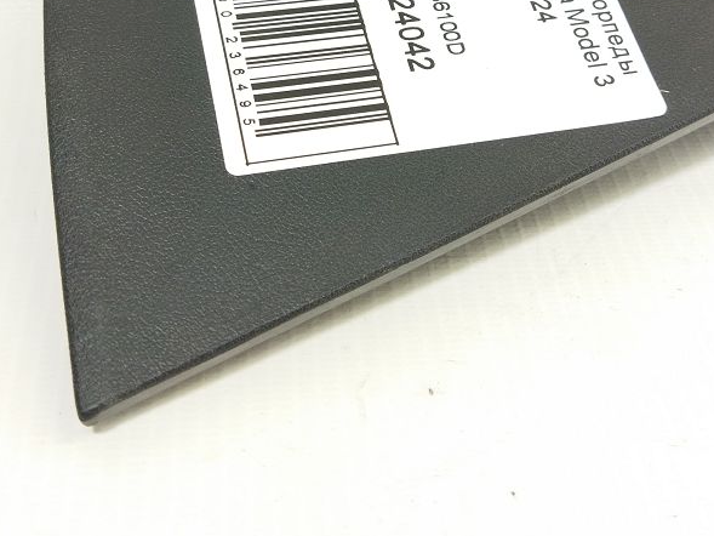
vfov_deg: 25.8
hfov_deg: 34.9
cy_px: 62
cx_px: 370
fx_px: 1135
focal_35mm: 55
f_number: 1.79
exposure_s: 1/100
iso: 182
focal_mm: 4.71
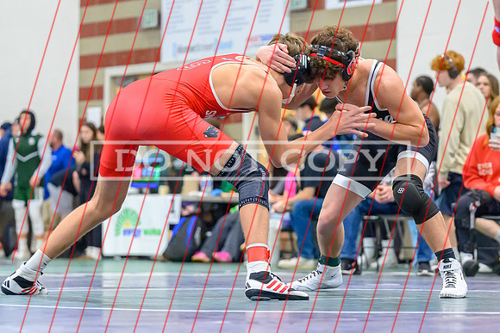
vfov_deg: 9.2
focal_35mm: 148
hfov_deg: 13.8
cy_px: 200
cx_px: 294
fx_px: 2063
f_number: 2.8
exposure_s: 1/640
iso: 8000
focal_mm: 84
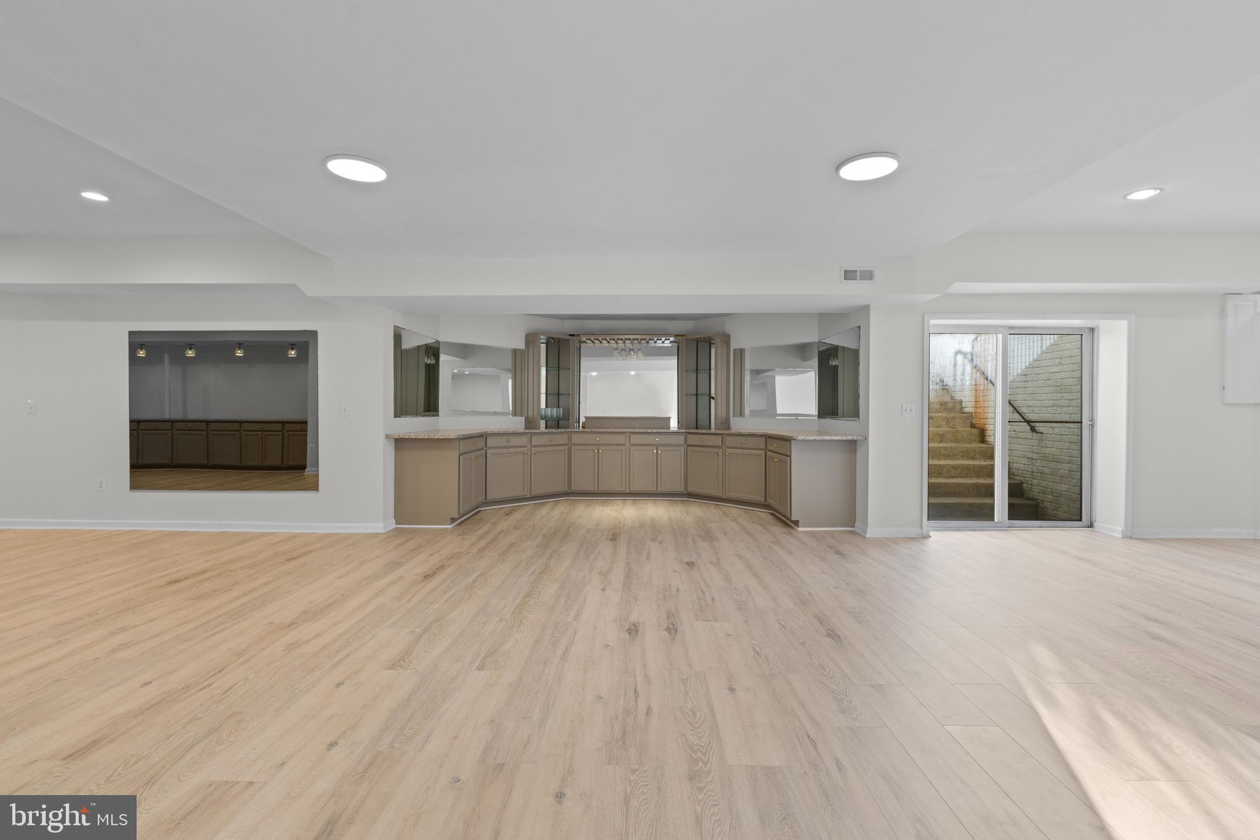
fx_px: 560
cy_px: 420
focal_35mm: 16
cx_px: 630
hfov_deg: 96.7
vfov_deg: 73.7
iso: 800
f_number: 8
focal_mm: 16
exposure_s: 1/15
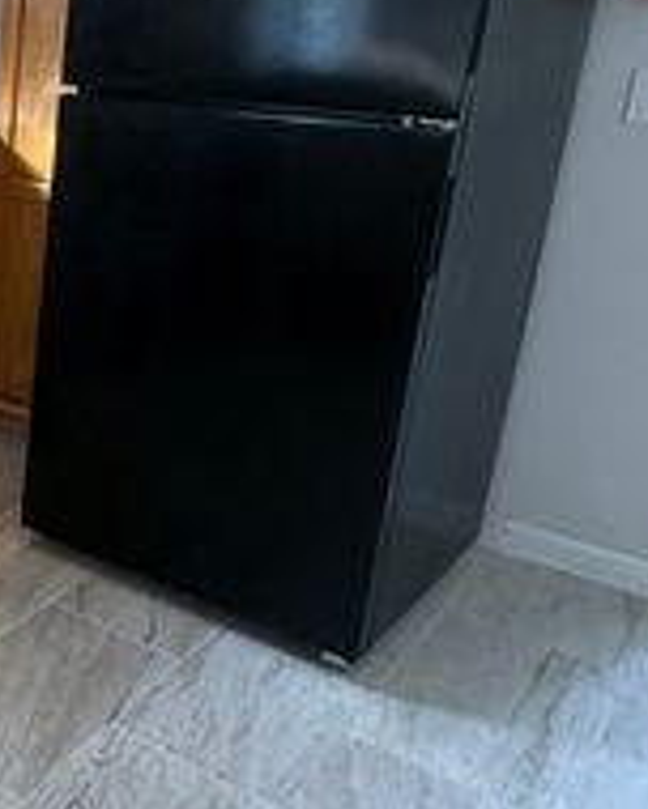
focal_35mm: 48
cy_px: 296
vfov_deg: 38.5
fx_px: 1151
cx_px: -333
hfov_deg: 24.3
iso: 320
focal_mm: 2.22
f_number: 2.2
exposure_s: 1/120
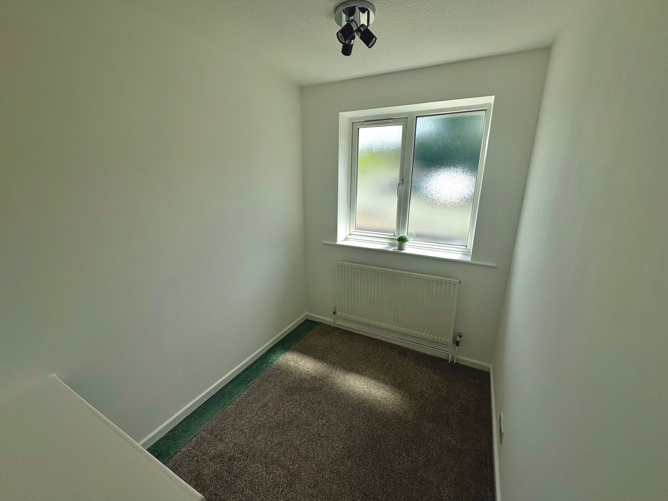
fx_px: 270
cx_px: 334
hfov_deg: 102.1
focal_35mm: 14
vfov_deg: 85.7
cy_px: 250
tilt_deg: -15.8
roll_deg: +0.8
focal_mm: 2.22
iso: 50
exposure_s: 1/968
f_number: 2.2
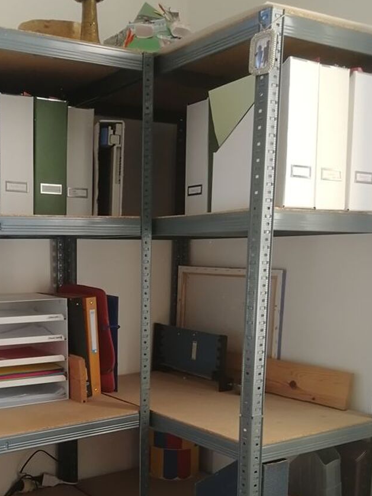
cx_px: 94
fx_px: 616
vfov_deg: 42.6
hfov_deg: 33.0
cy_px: 365
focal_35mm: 43
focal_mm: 3.95
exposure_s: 1/50
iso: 125
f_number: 2.2
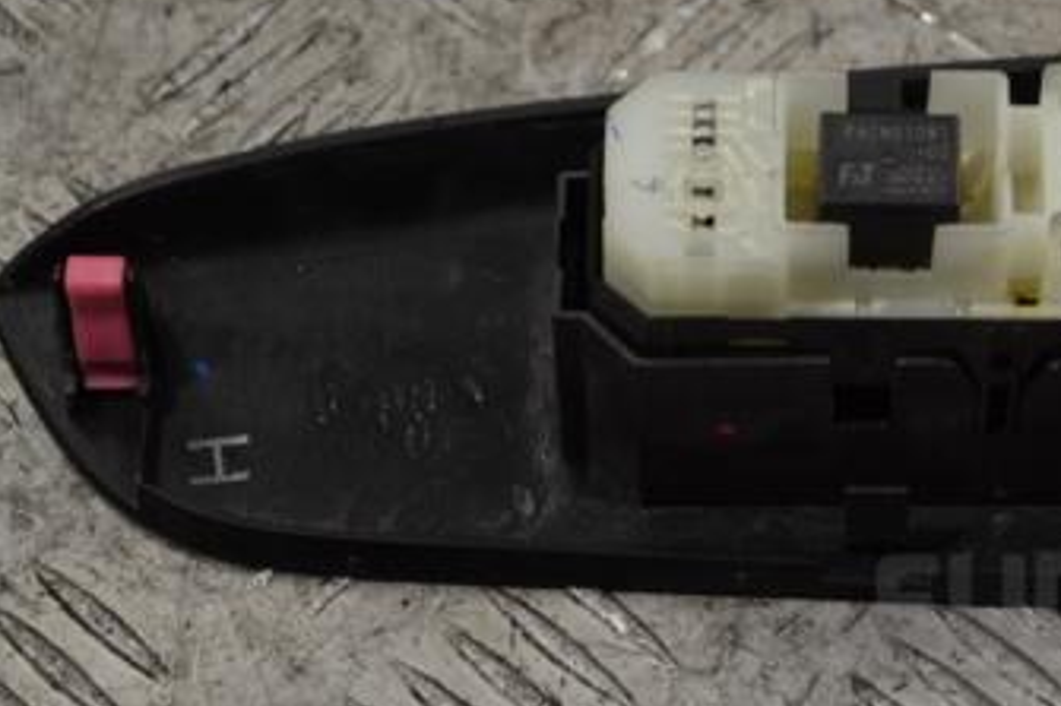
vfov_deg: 10.6
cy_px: 180
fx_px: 3800
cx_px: 817
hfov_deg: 15.8
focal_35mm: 129
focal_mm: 48
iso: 100
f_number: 5.6
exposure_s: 1/30
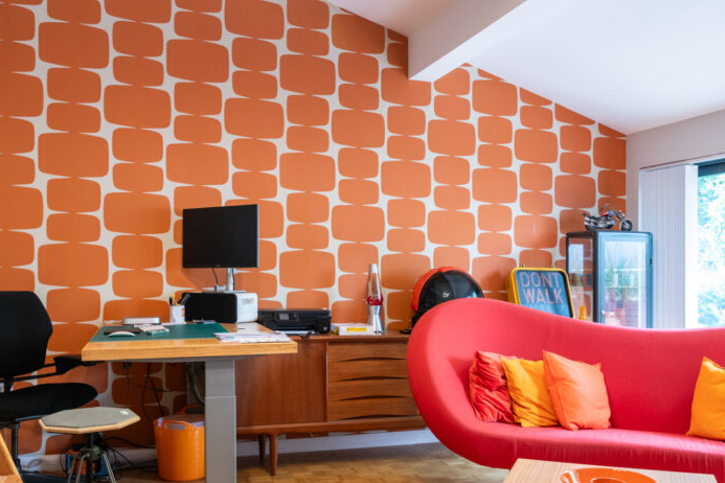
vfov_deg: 36.8
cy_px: 285
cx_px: 431
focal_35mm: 36
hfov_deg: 52.8
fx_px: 725
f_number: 8
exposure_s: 1/6
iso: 400
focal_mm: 24
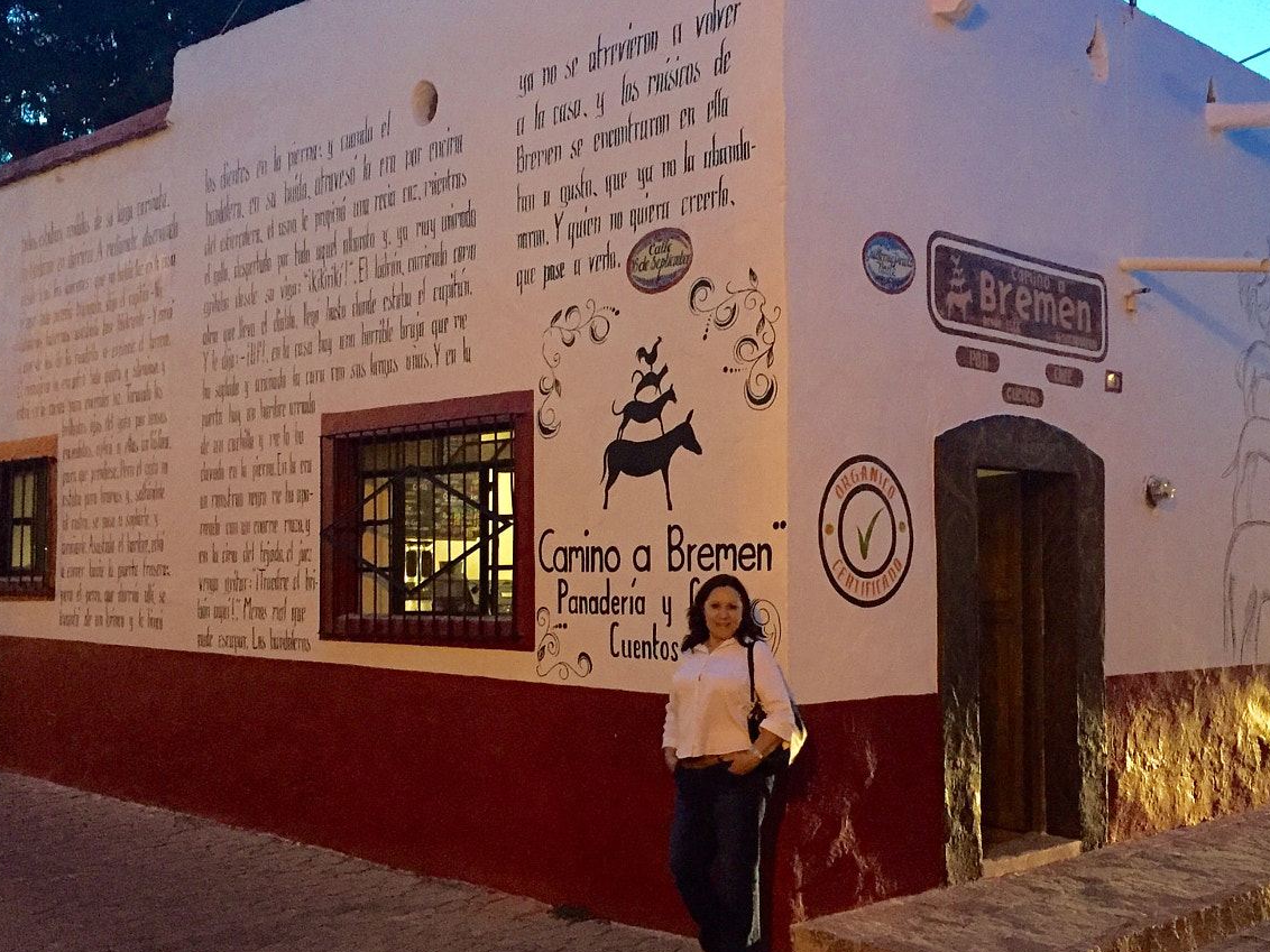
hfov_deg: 45.7
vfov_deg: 35.1
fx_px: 1504
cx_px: 692
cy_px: 509
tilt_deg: +2.6
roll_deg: -1.3
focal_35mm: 41
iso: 320
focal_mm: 4.15
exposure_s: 1/15
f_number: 2.2
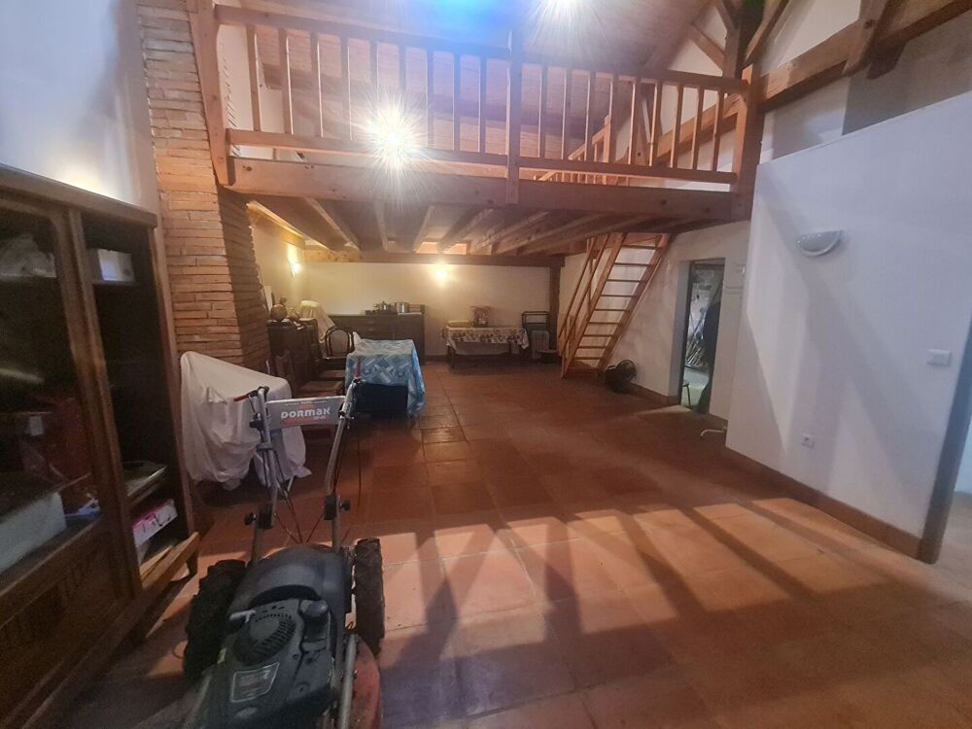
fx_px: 365
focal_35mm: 13
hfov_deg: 106.2
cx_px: 486
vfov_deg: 89.9
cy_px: 364
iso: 800
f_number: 2.2
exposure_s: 1/25
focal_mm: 2.2
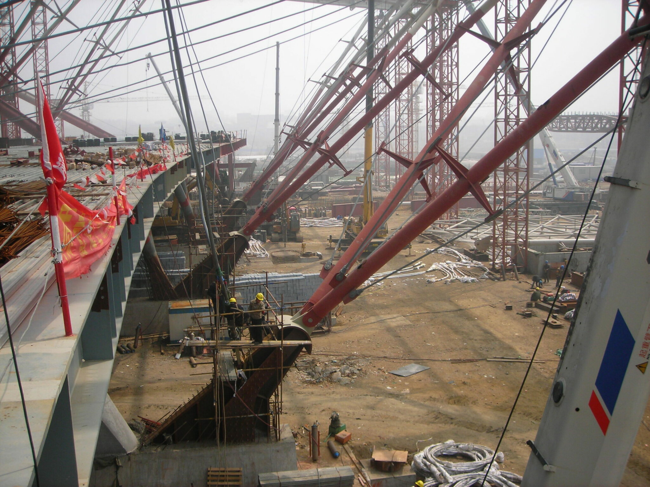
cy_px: 244
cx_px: 325
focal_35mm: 38
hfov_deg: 49.0
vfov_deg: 37.7
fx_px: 714
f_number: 6.4
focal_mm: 6.3
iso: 50
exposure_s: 1/175
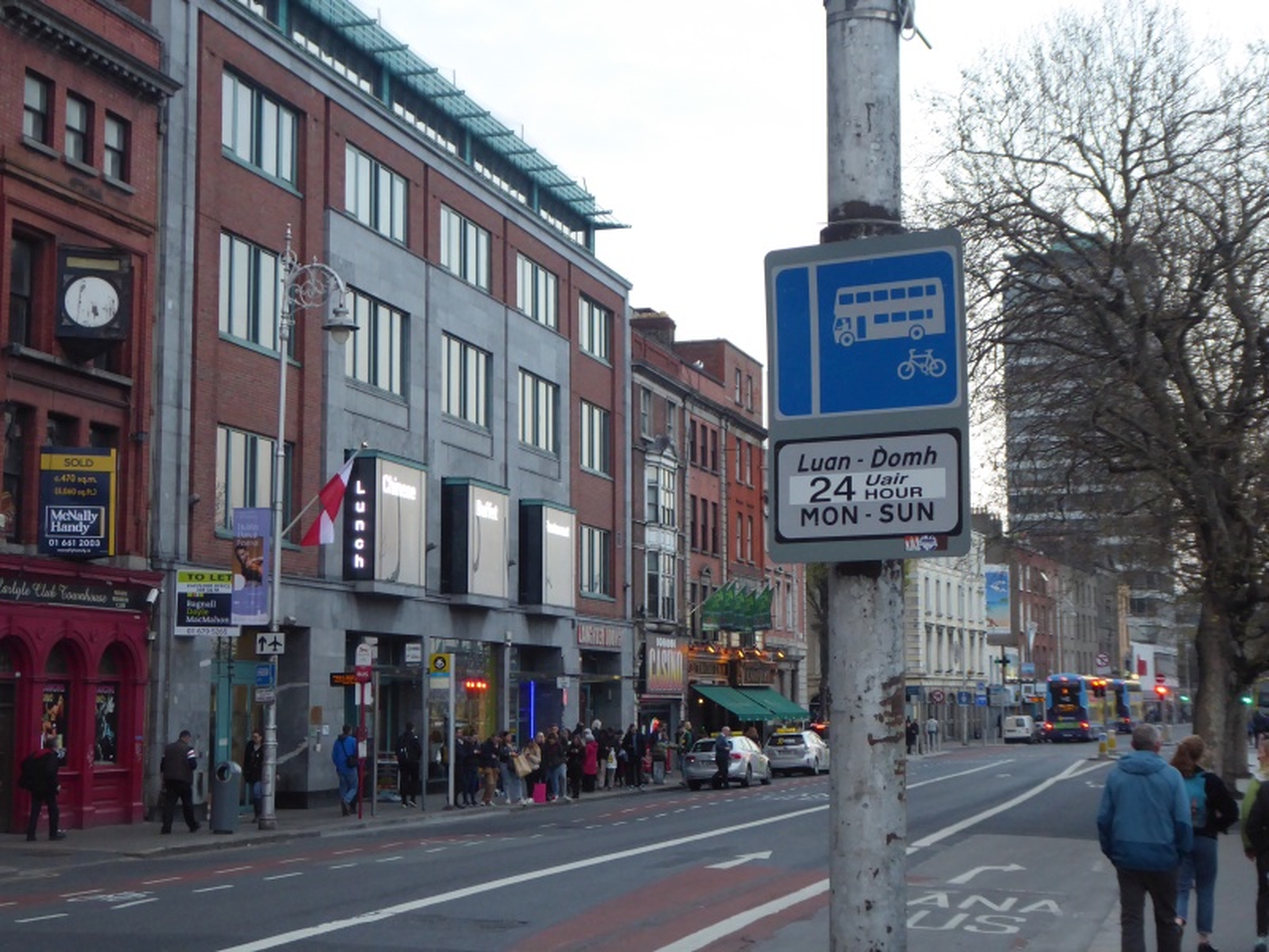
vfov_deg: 25.7
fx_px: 2090
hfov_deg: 33.8
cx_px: 634
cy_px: 476
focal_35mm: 57
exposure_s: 1/60
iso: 320
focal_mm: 9.6
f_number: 4.1
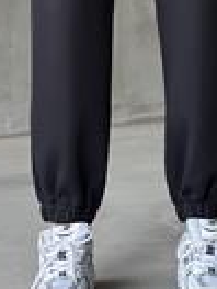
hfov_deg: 9.6
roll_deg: +0.4
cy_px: -99
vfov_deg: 12.3
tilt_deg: +1.7
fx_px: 1296
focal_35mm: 155
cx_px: 149
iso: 320
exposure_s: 1/60
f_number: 1.78
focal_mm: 6.86
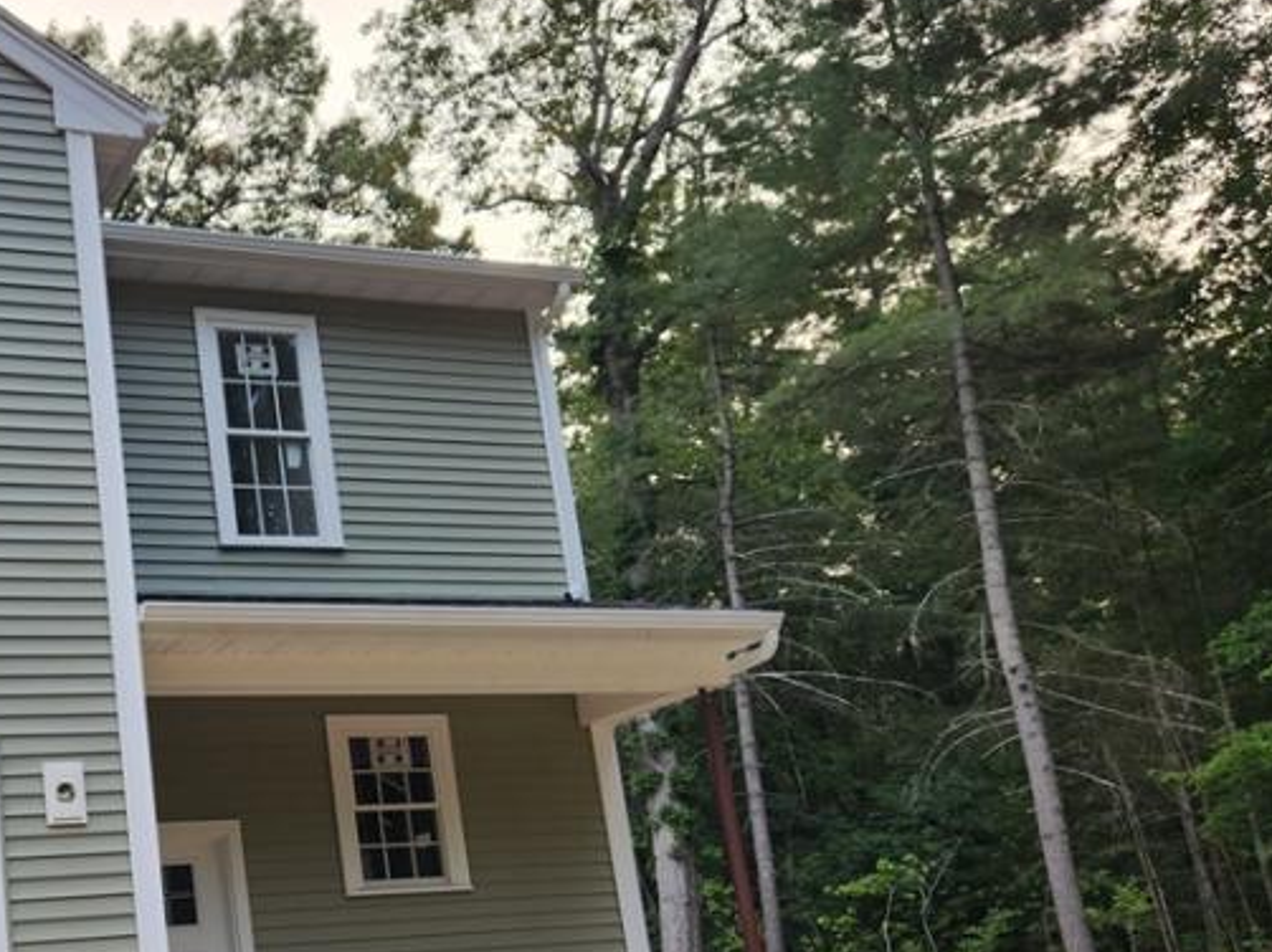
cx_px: 127
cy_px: 630
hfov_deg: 39.8
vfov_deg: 32.6
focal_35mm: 44
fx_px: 1616
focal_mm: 5.4
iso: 50
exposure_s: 1/180
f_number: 1.8
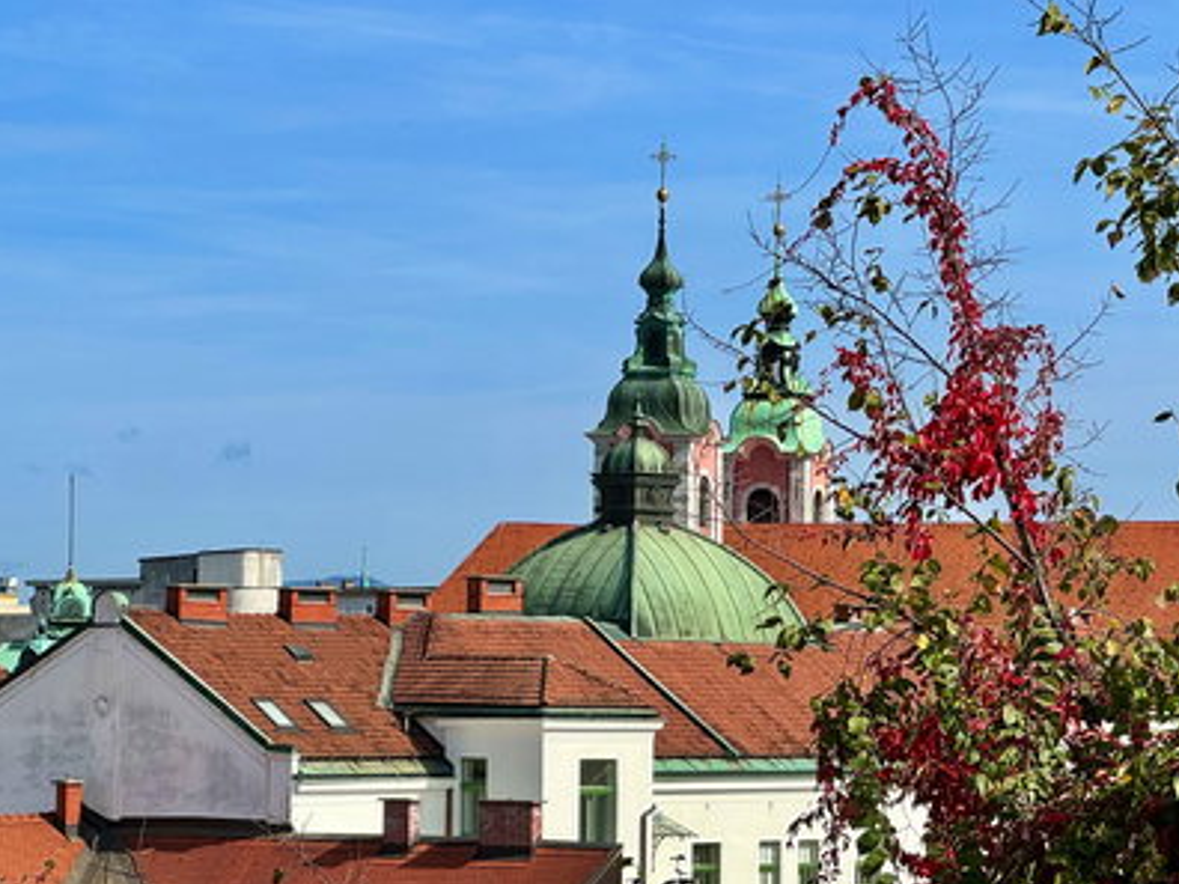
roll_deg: -0.2
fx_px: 4155
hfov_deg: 16.1
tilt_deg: +2.8
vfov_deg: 12.1
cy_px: 500
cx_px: 874
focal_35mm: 122
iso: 25
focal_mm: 9
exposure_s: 1/927
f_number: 2.8
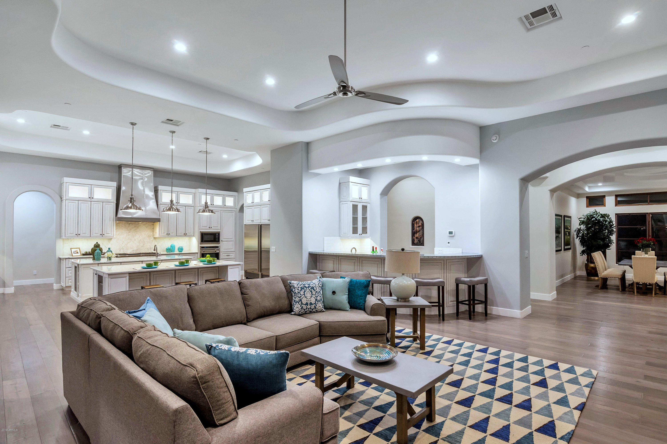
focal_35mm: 16
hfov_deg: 95.0
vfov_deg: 72.1
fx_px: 306
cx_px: 334
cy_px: 222
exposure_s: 1/15
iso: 500
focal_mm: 11
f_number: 6.3
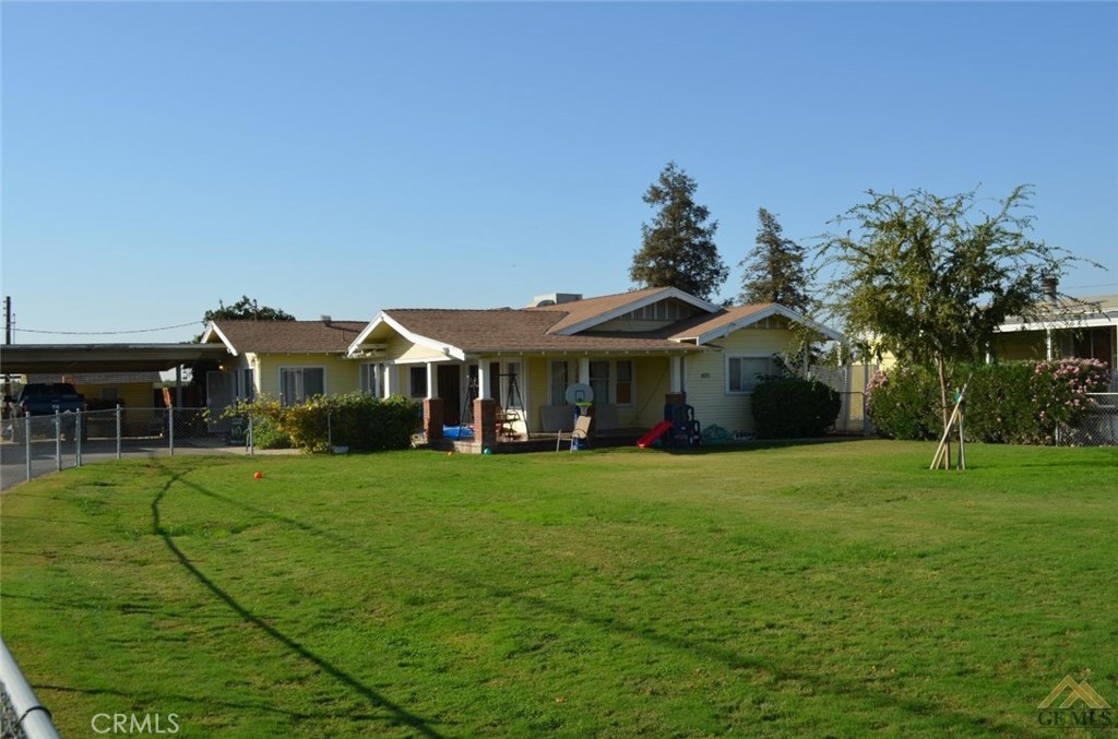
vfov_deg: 36.7
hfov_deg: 53.3
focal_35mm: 36
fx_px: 1115
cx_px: 559
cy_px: 370
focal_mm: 24
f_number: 8
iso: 100
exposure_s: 1/250
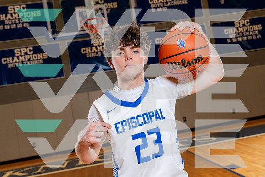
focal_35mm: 39
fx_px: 288
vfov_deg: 34.1
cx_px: 132
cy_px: 88
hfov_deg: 49.4
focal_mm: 38
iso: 640
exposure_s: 1/250
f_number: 5.6
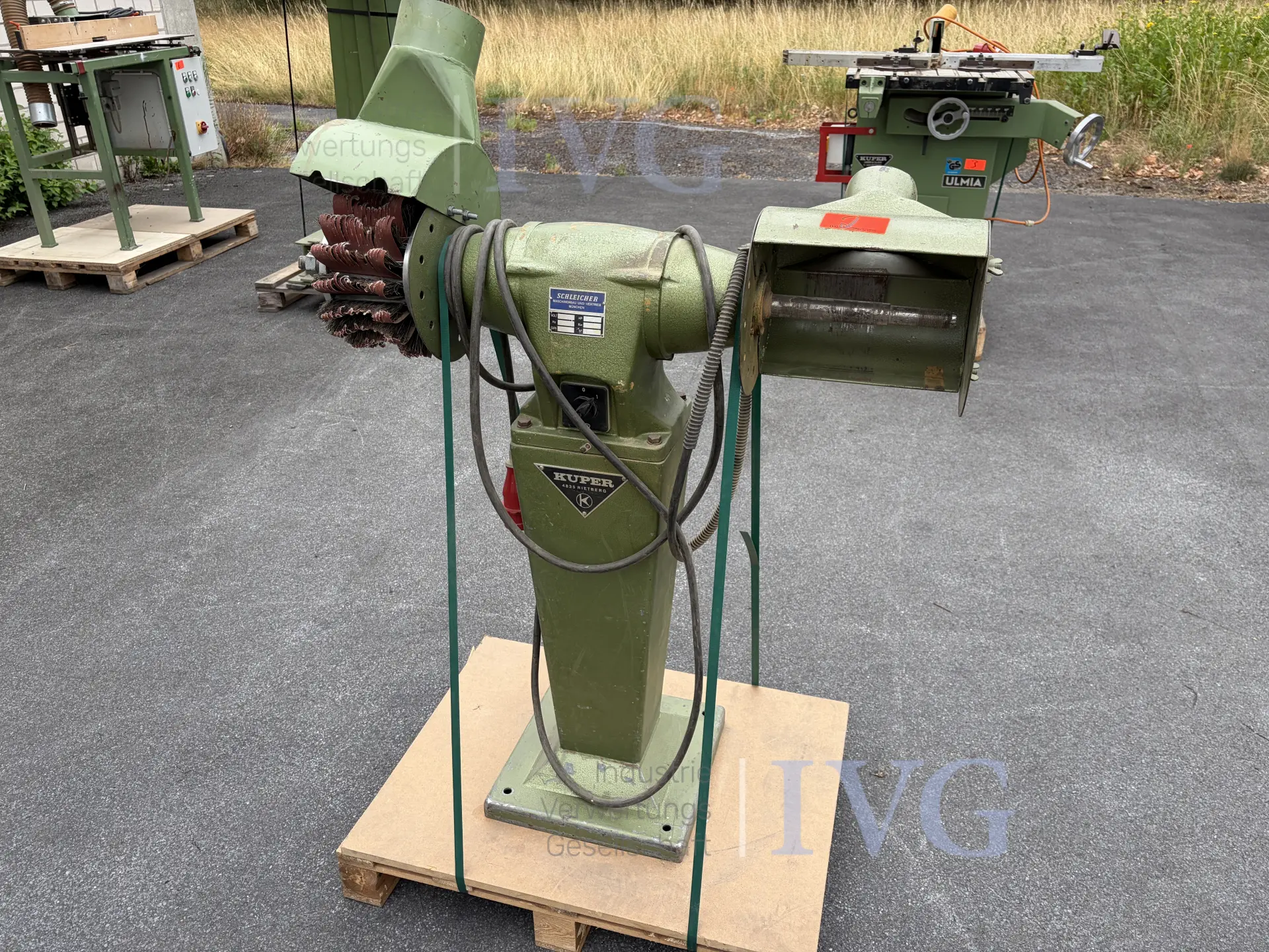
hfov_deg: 67.3
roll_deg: +1.5
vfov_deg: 53.1
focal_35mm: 26
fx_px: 953
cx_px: 634
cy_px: 476
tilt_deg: -28.8
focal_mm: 5.96
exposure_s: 1/328
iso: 40
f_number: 1.6
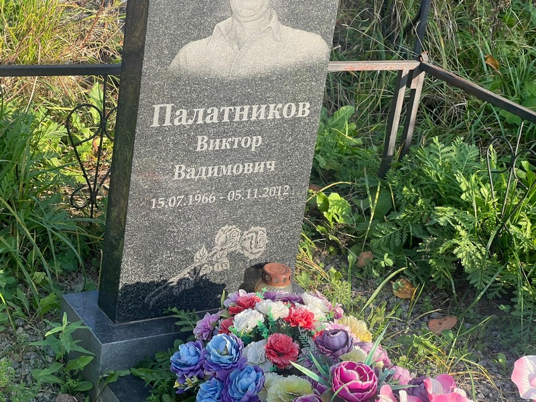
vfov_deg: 19.1
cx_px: 268
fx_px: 1192
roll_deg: -8.1
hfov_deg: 25.3
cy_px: 201
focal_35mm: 77
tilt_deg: -21.3
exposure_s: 1/161
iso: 32
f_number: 2.8
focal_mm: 9
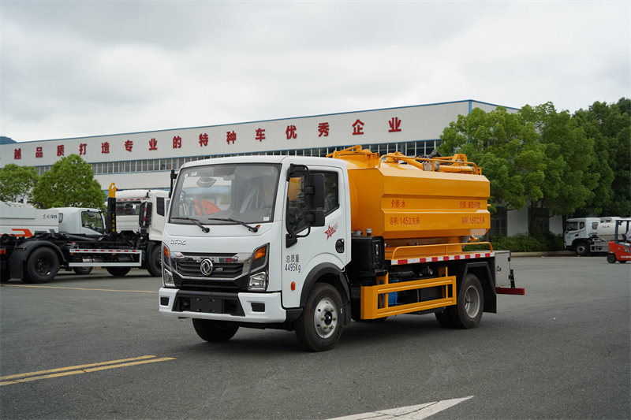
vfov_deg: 29.2
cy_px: 210
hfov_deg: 42.8
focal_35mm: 46
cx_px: 316
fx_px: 806
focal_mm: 46
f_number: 3.5
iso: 100
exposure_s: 1/400
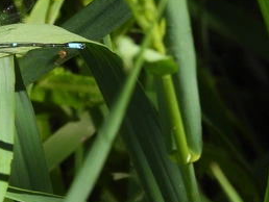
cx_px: -14
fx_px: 5779
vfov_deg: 2.0
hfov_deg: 2.7
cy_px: 43
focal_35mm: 743
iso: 100
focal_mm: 53.5
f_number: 6.3
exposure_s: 1/250
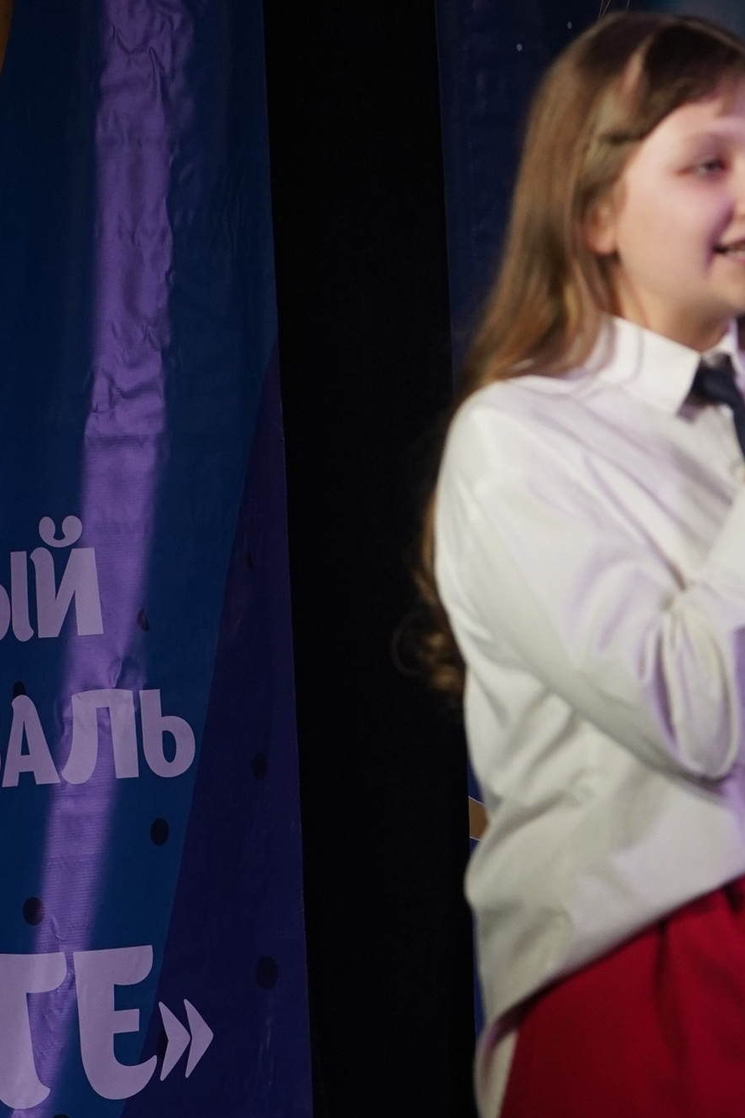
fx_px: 10740
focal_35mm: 346
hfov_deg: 4.0
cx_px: 673
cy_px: 1055
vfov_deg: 5.9
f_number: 5.6
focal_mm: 120
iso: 1600
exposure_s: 1/250
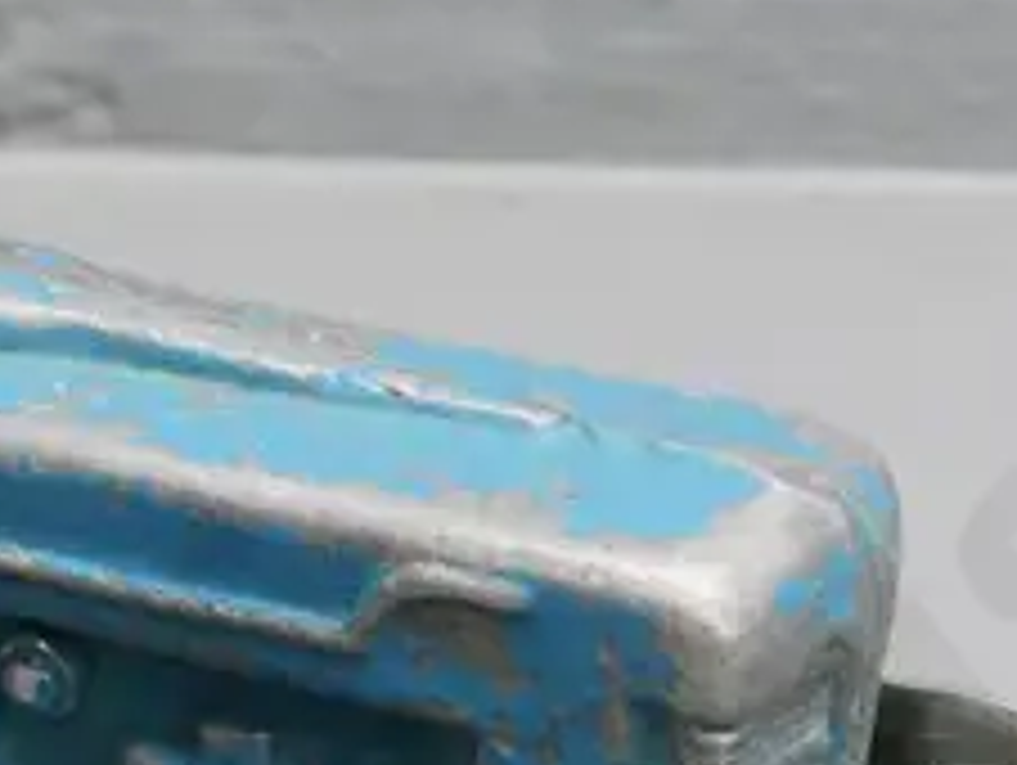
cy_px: 1120
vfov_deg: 8.9
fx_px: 4794
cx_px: 342
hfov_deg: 12.1
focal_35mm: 163
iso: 3200
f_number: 5.6
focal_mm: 18
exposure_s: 1/125
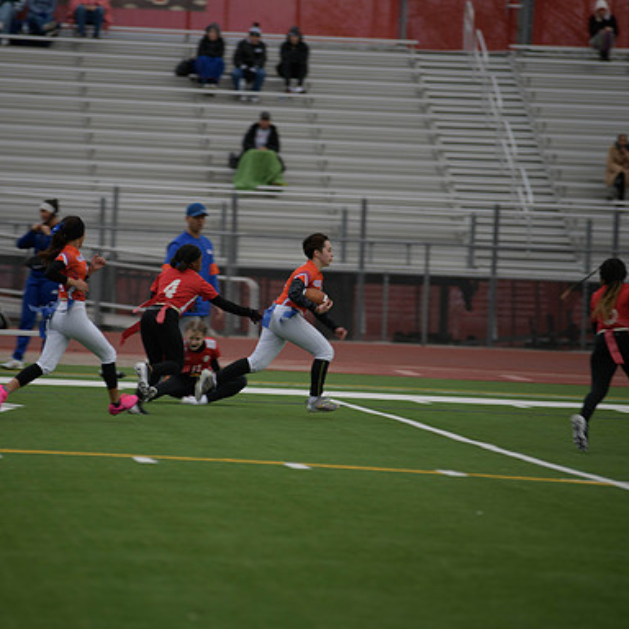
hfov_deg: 6.8
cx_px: 239
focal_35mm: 257
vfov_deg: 6.8
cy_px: 315
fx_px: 5283
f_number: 2.8
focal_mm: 200
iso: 125
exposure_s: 1/200
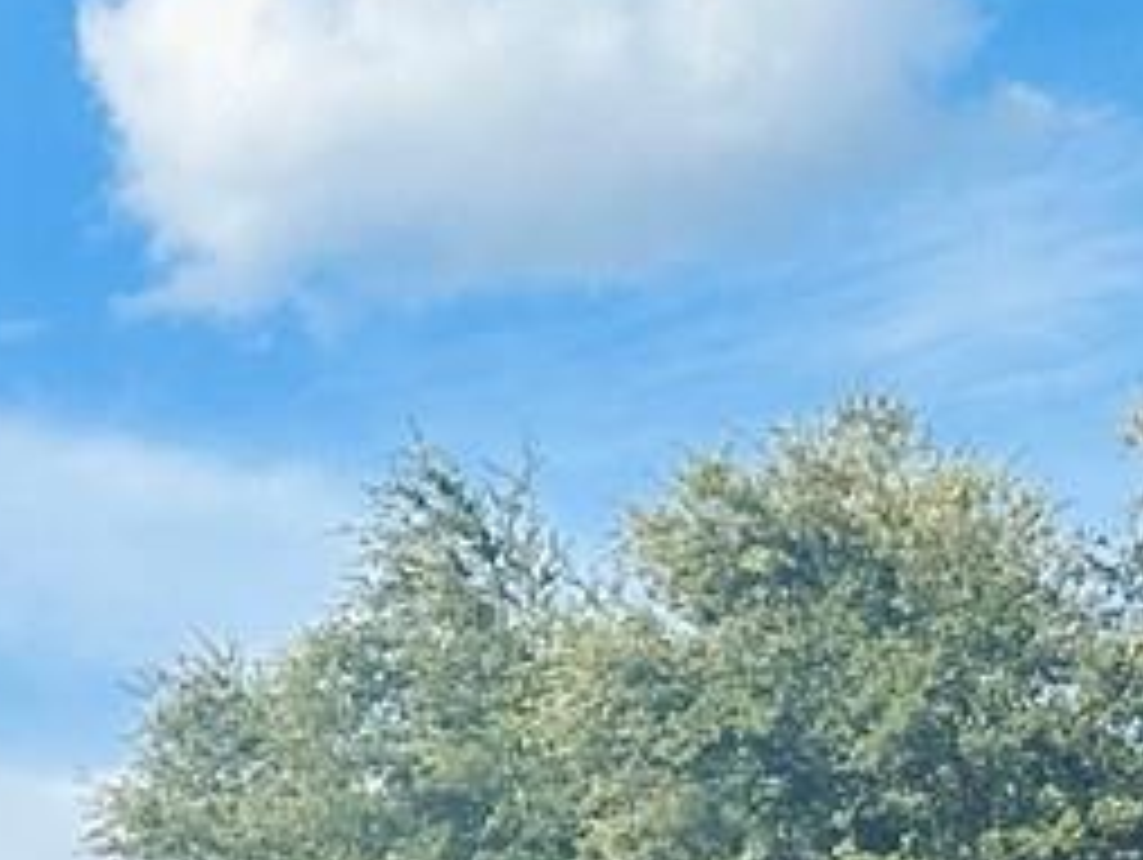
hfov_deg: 10.6
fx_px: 4991
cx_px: -1872
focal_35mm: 151
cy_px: 2062
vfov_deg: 8.9
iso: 80
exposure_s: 1/3597
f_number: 1.78
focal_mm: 6.86
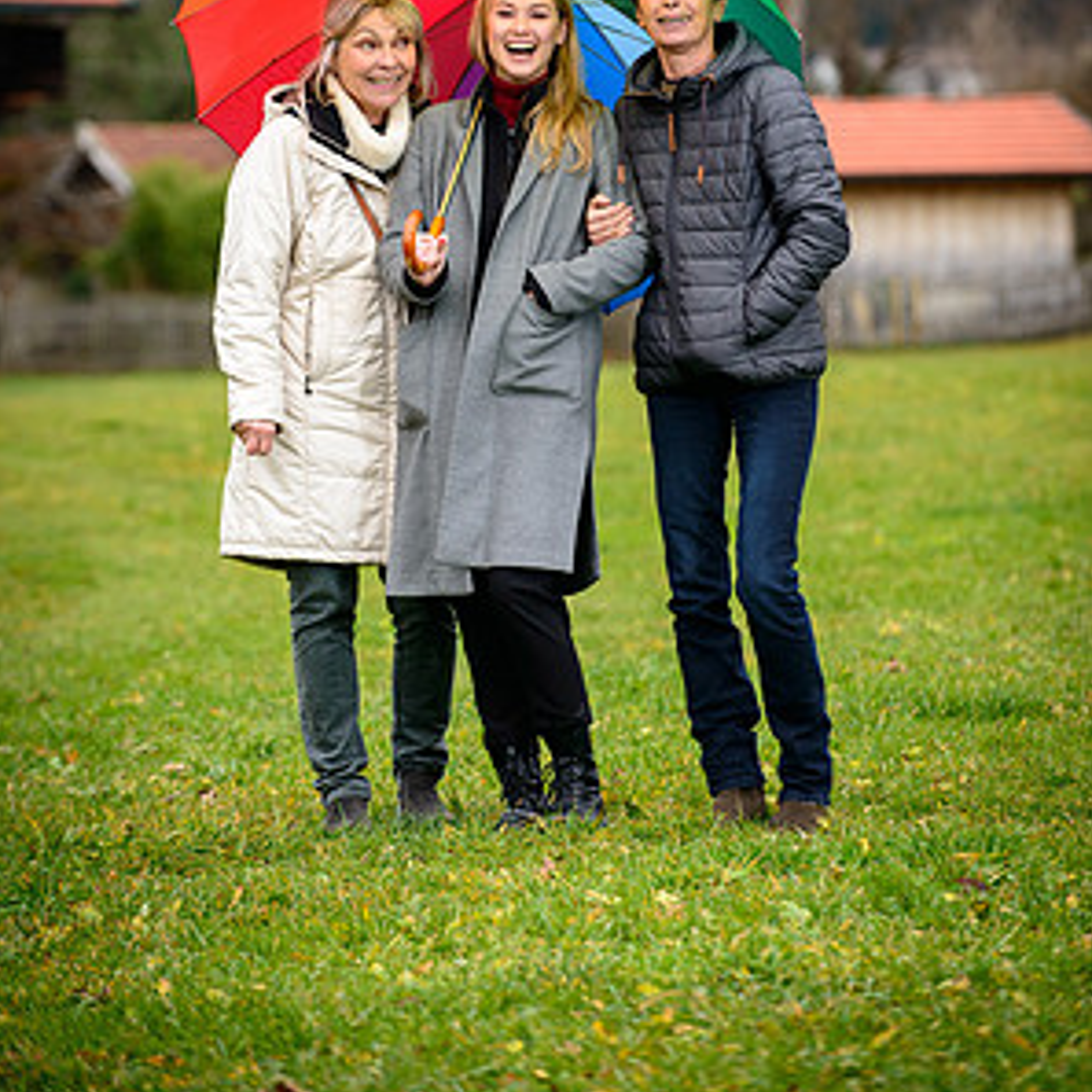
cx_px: 544
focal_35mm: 225
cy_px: 324
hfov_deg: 7.8
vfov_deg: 7.8
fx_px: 8030
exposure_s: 1/250
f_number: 5
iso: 800
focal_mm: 175
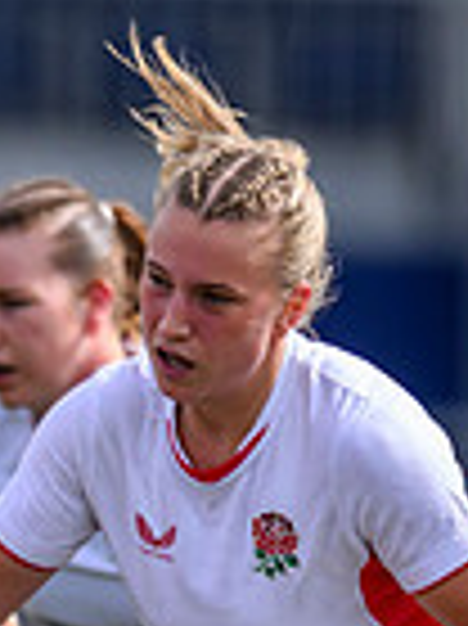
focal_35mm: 2963
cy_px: 561
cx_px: -678
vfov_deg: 0.7
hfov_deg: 0.5
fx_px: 53494
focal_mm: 560
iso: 500
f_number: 4
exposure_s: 1/2500
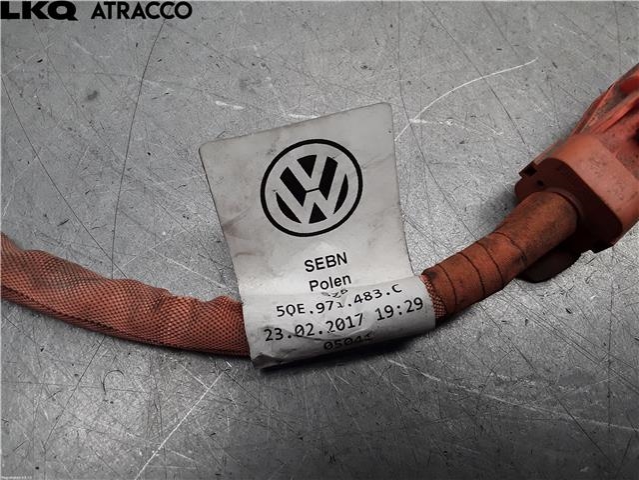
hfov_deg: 63.4
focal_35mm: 28
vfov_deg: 49.7
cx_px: 320
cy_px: 240
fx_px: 517
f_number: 1.9
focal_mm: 2.91
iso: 40
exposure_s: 1/105
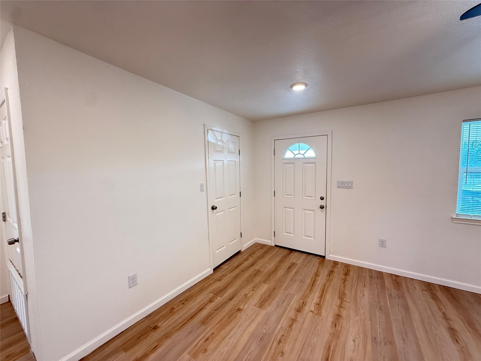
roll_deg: +0.8
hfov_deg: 102.1
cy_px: 180
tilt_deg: -3.5
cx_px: 240
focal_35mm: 14
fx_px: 195
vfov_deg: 85.7
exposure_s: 1/120
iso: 320
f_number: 2.2
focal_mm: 2.22
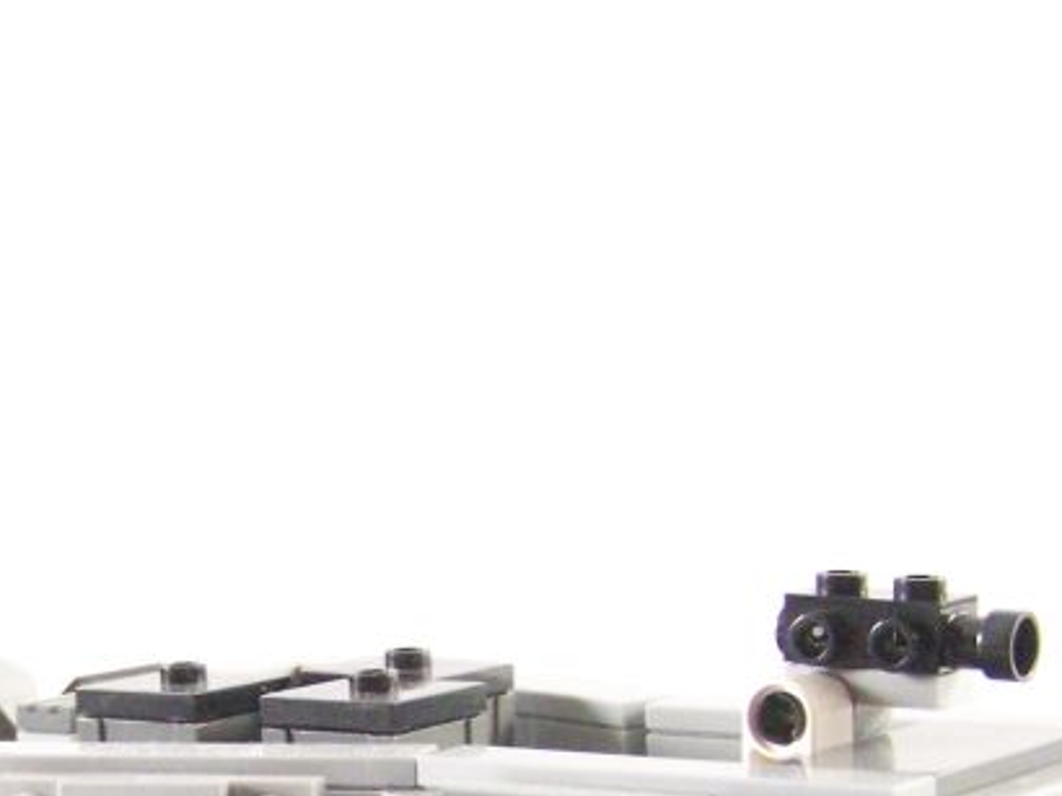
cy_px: 861
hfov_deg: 20.6
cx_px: 332
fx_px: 2913
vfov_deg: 15.2
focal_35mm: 95
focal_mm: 6.3
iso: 400
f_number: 3.2
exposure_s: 1/60
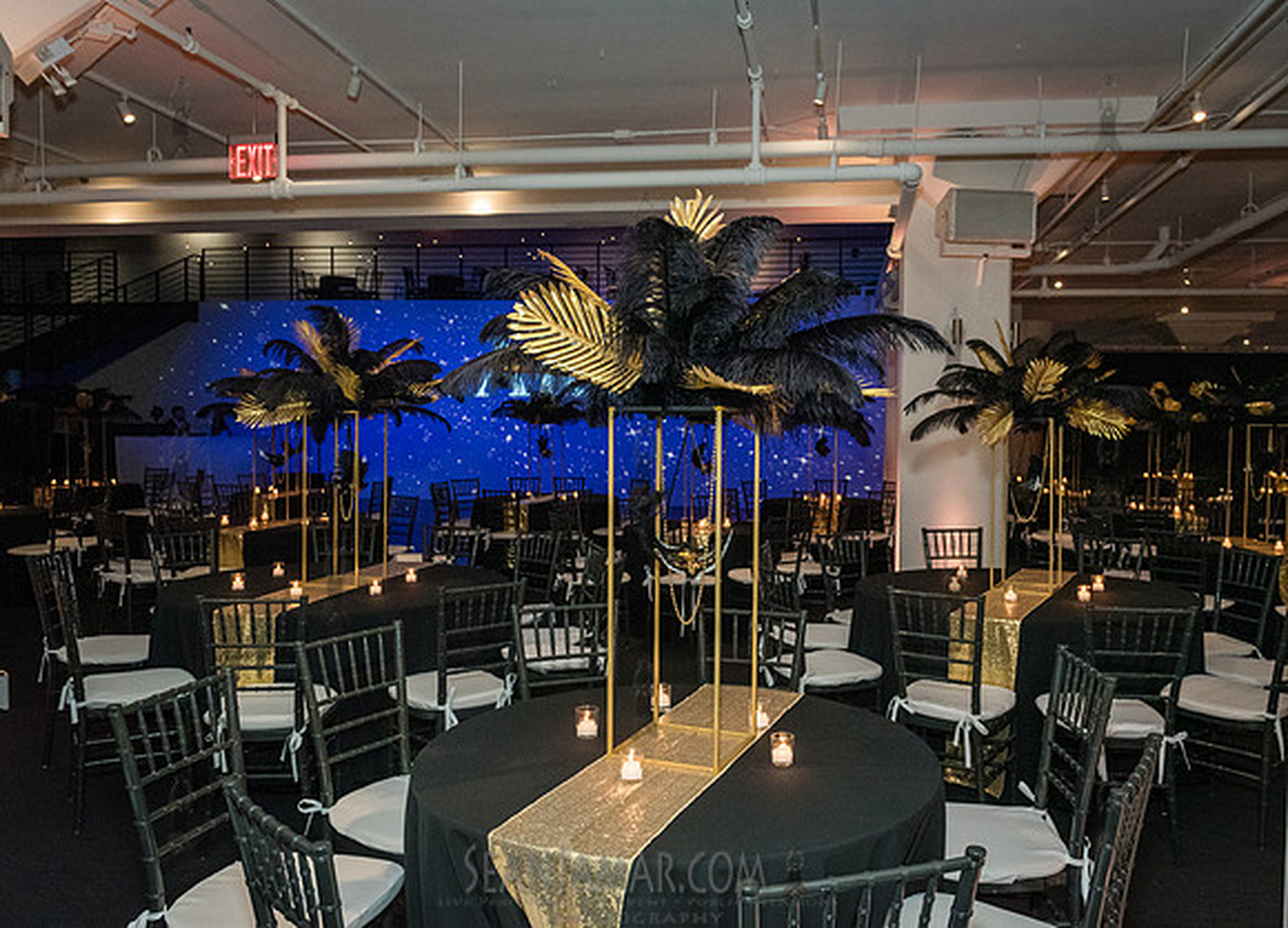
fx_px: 1022
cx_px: 694
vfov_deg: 48.9
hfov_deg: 64.4
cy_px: 463
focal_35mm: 28
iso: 4000
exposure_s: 1/160
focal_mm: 26
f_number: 4.5
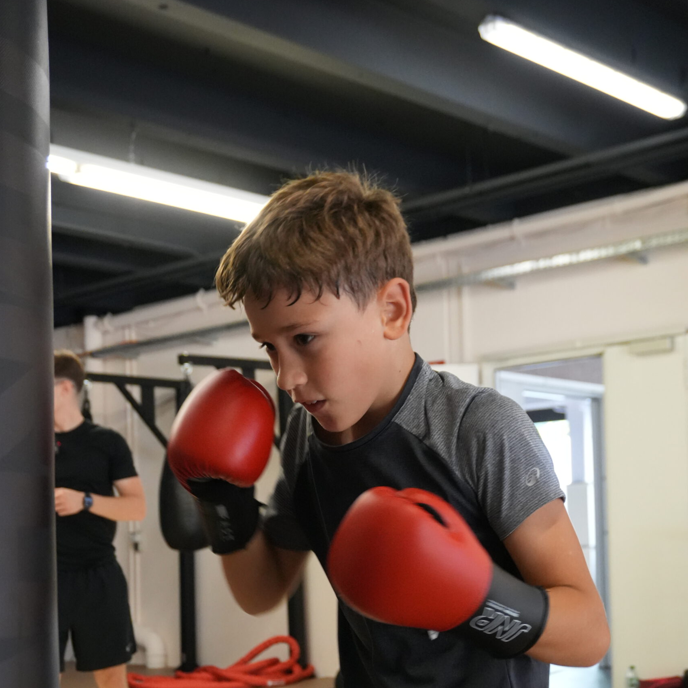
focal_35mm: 56
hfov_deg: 30.7
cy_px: 493
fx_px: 1251
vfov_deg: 30.4
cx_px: 344
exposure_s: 1/160
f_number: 4.5
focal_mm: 29
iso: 4000
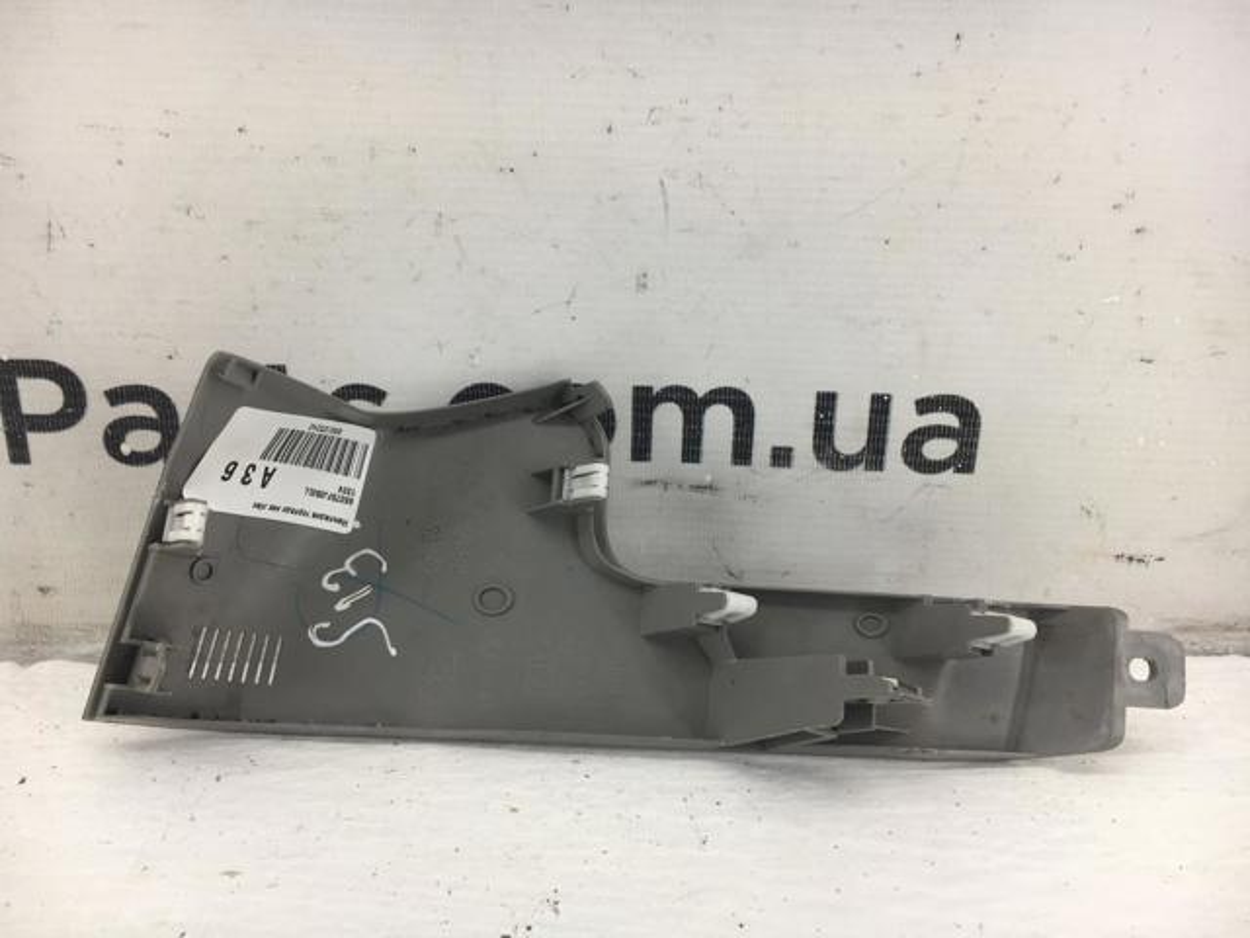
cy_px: 469
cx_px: 625
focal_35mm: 29
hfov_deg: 61.7
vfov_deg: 48.2
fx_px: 1047
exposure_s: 1/50
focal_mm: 4.15
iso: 25
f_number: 2.2
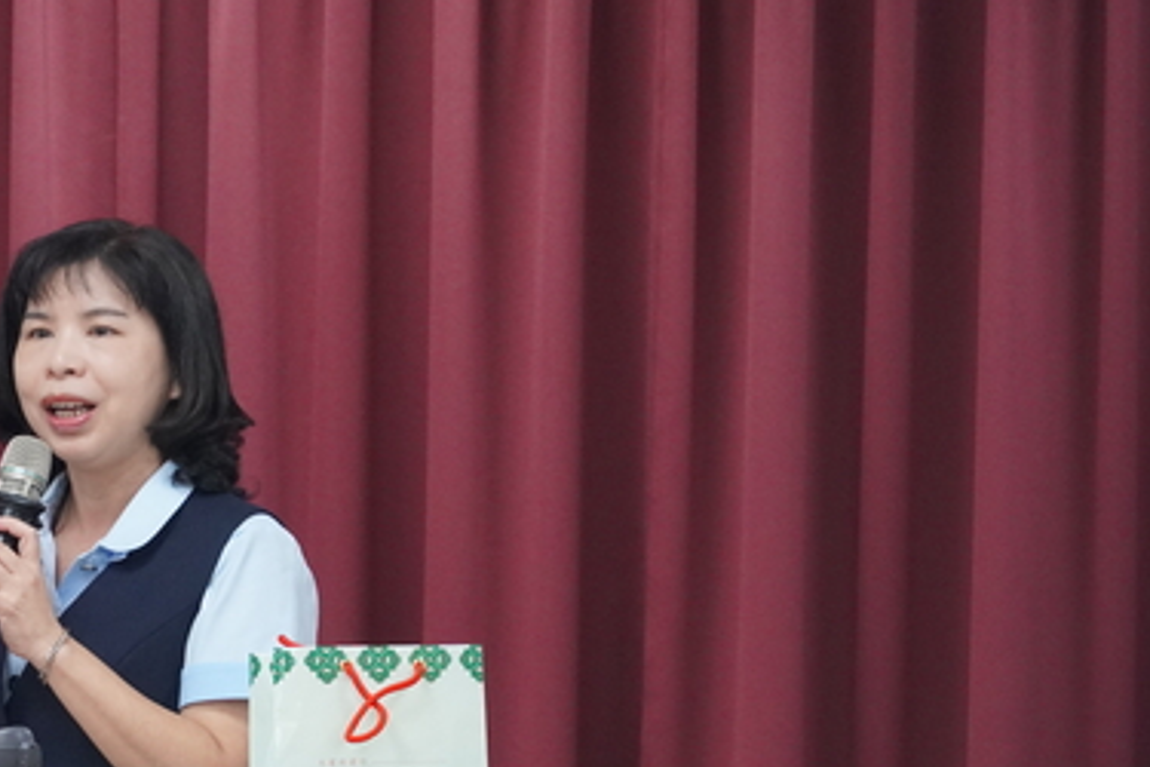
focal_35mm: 272
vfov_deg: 5.1
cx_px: 95
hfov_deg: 7.6
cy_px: 609
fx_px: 8686
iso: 2500
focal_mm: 97
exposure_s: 1/200
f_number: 5.6
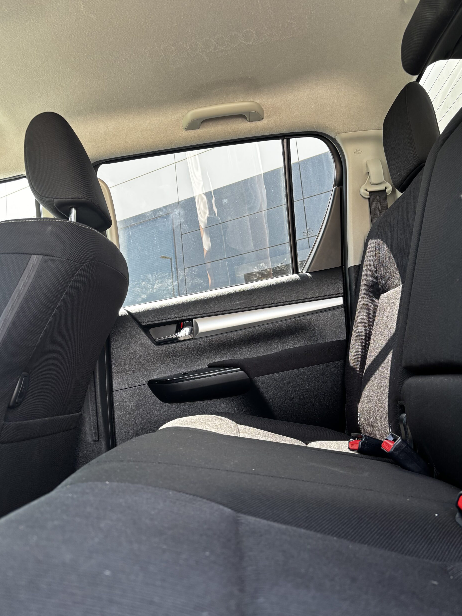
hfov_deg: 51.4
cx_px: 231
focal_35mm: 27
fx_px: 480
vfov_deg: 65.3
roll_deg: +5.6
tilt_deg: +9.9
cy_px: 307
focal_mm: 5.96
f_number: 1.6
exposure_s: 1/121
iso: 80
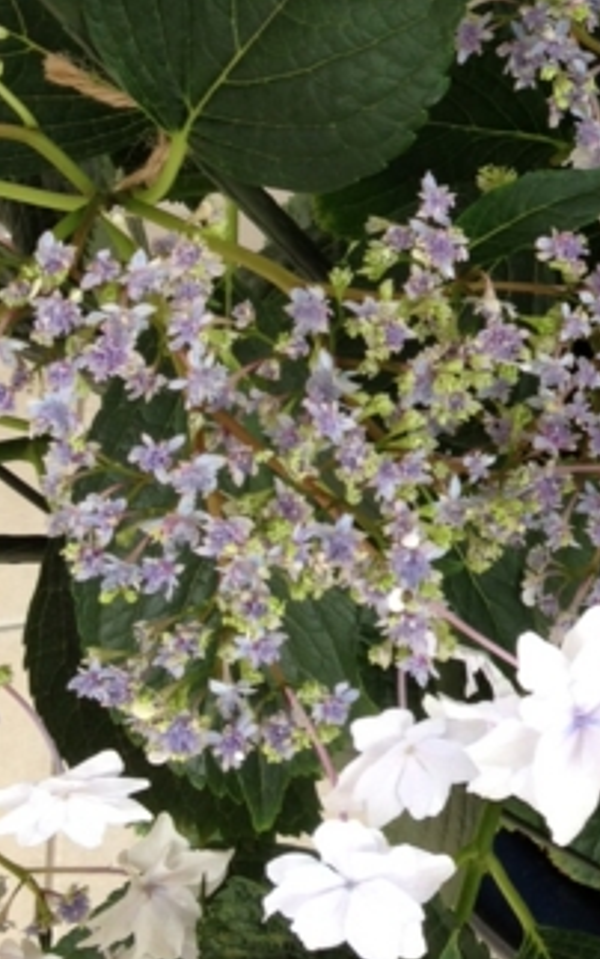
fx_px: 2406
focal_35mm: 92
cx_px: 781
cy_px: 294
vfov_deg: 22.4
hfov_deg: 13.7
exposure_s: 1/60
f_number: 2.4
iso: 64
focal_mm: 4.28
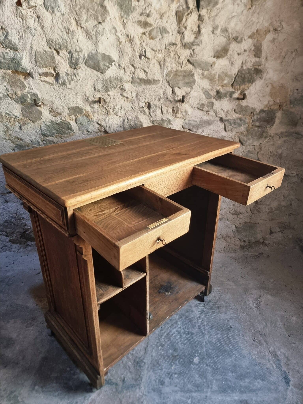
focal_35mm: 24
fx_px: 280
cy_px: 202
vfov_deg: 71.6
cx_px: 152
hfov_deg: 56.8
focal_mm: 6.7
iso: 640
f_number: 1.8
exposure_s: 1/33
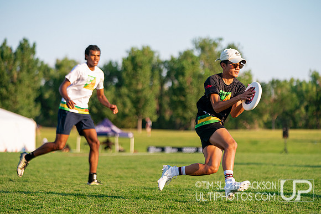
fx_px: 1276
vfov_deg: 9.6
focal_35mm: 143
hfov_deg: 14.3
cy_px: 126
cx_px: 170
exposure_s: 1/4000
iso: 500
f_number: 2.8
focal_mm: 116
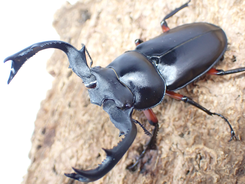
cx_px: 122
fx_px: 439
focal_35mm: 62
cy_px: 92
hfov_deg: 31.2
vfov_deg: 23.7
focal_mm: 11.09
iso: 800
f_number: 3.6
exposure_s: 1/60
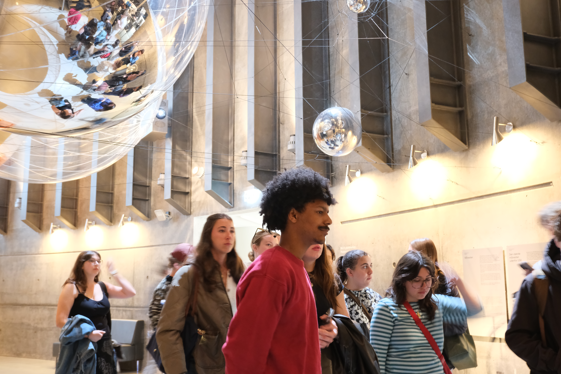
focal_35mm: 40
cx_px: 293
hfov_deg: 48.4
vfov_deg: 33.4
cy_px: 168
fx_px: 623
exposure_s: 1/5.3
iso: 2500
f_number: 4.4
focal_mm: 24.2
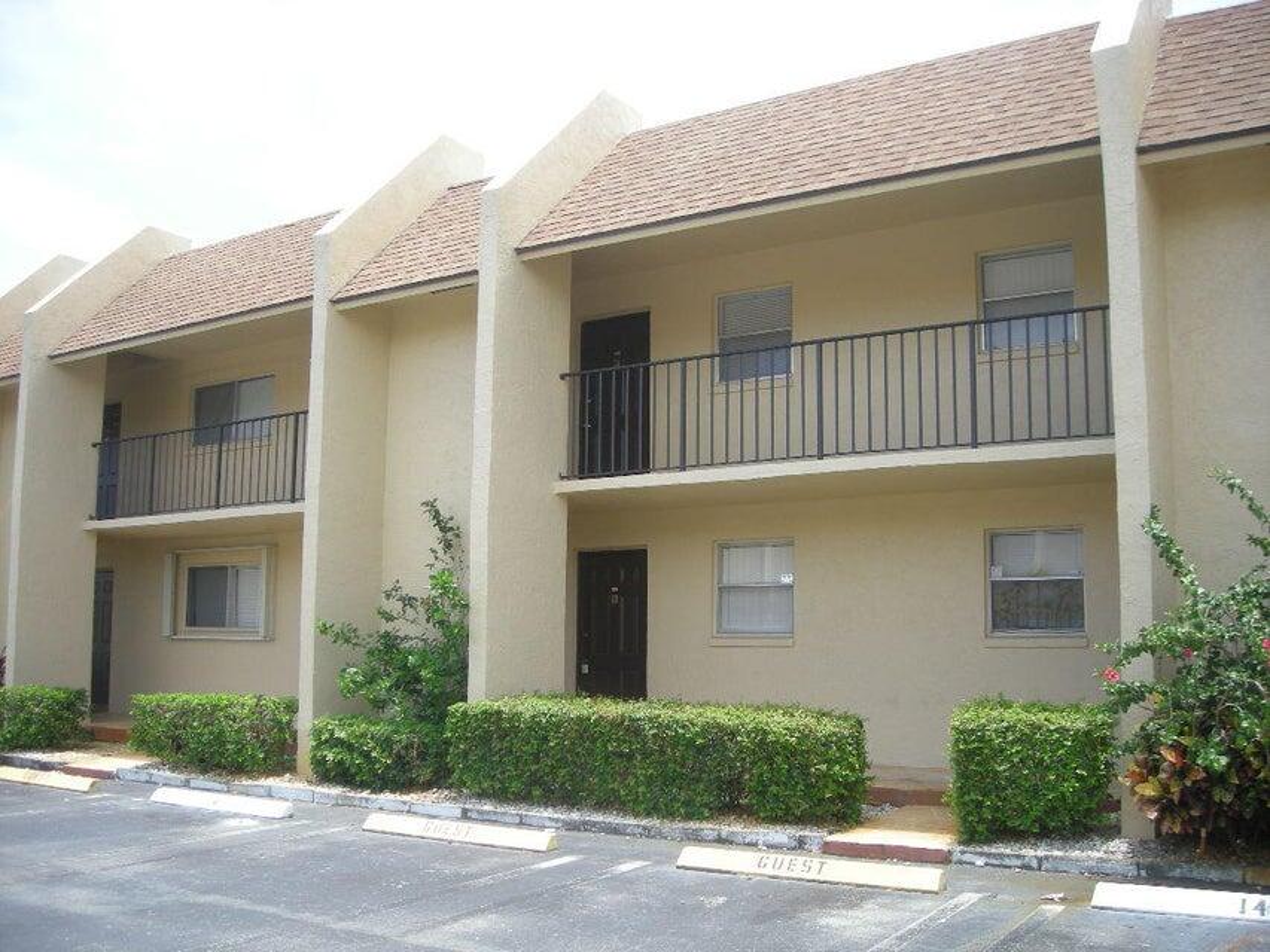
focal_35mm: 35
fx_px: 1284
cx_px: 635
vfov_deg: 40.7
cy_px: 476
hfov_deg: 52.6
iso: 72
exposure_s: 1/314
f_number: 2.8
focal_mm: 5.7
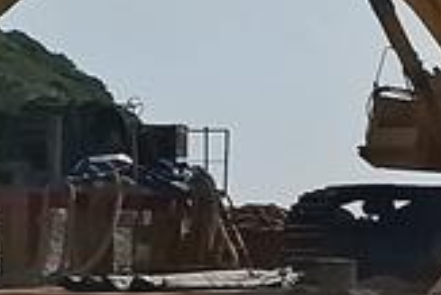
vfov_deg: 9.1
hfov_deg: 13.3
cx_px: 544
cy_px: 294
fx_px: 1839
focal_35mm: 150
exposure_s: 1/12821
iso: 50
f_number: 1.8
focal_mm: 5.54
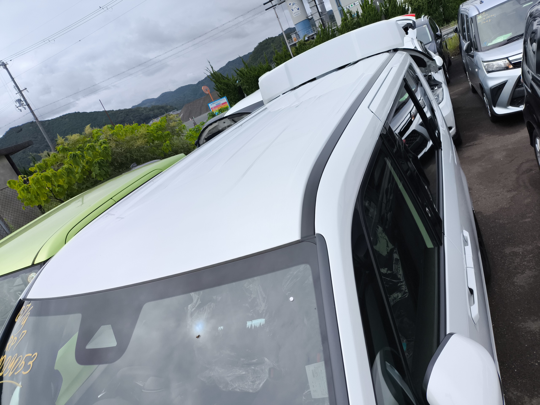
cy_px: 202
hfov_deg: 69.4
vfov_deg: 54.9
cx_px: 270
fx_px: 390
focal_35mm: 25
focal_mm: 4.71
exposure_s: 1/1201
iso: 50
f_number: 1.7
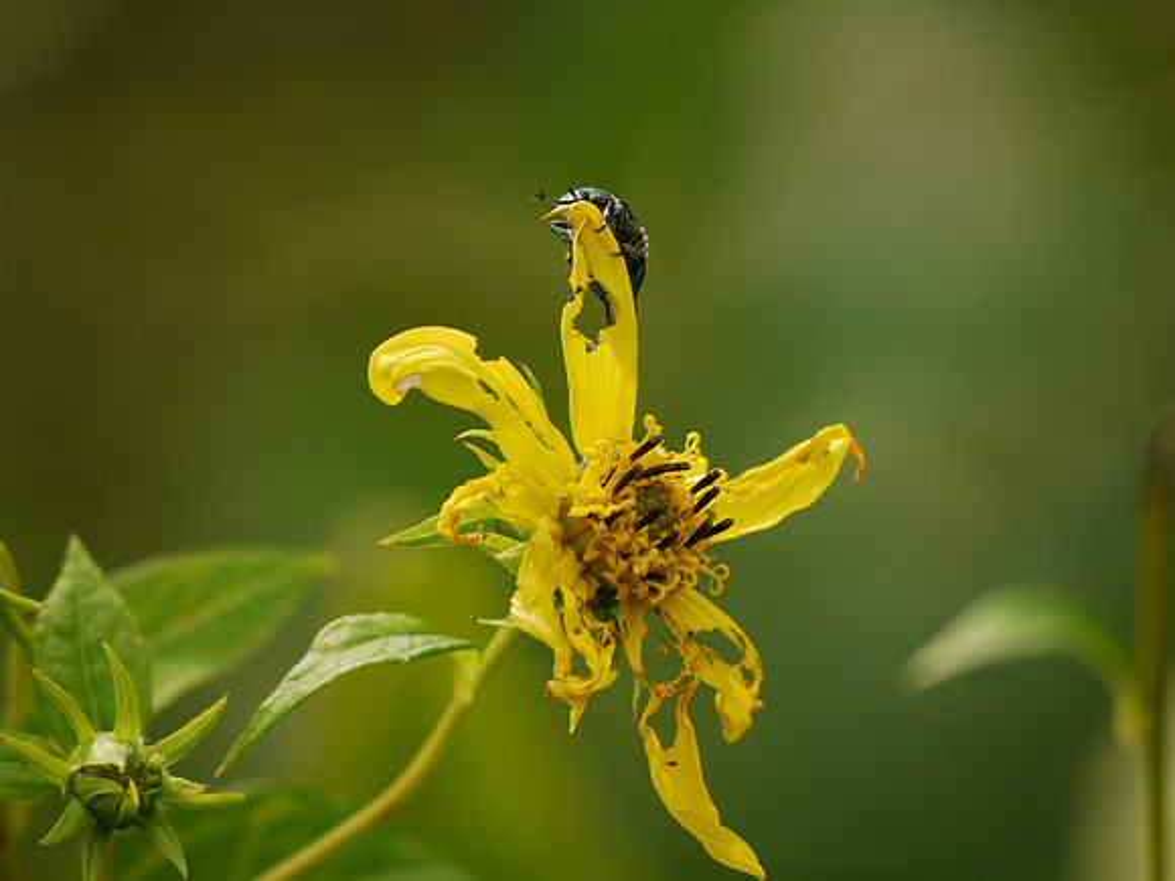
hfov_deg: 3.5
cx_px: 588
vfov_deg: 2.6
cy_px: 440
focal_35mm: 572
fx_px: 19416
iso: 100
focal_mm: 286
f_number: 5.6
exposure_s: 1/250
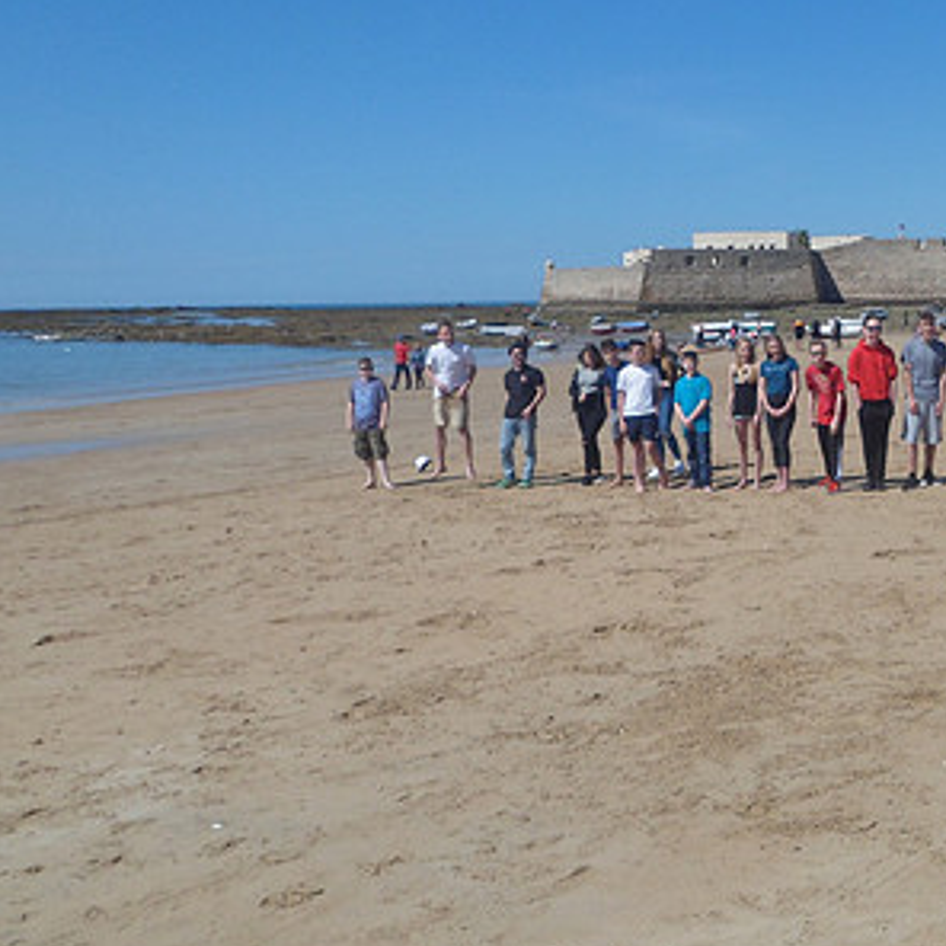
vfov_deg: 37.3
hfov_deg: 34.5
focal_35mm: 45
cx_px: 920
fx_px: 1391
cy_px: 356
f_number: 9.4
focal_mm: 4.9
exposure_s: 1/250
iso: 80
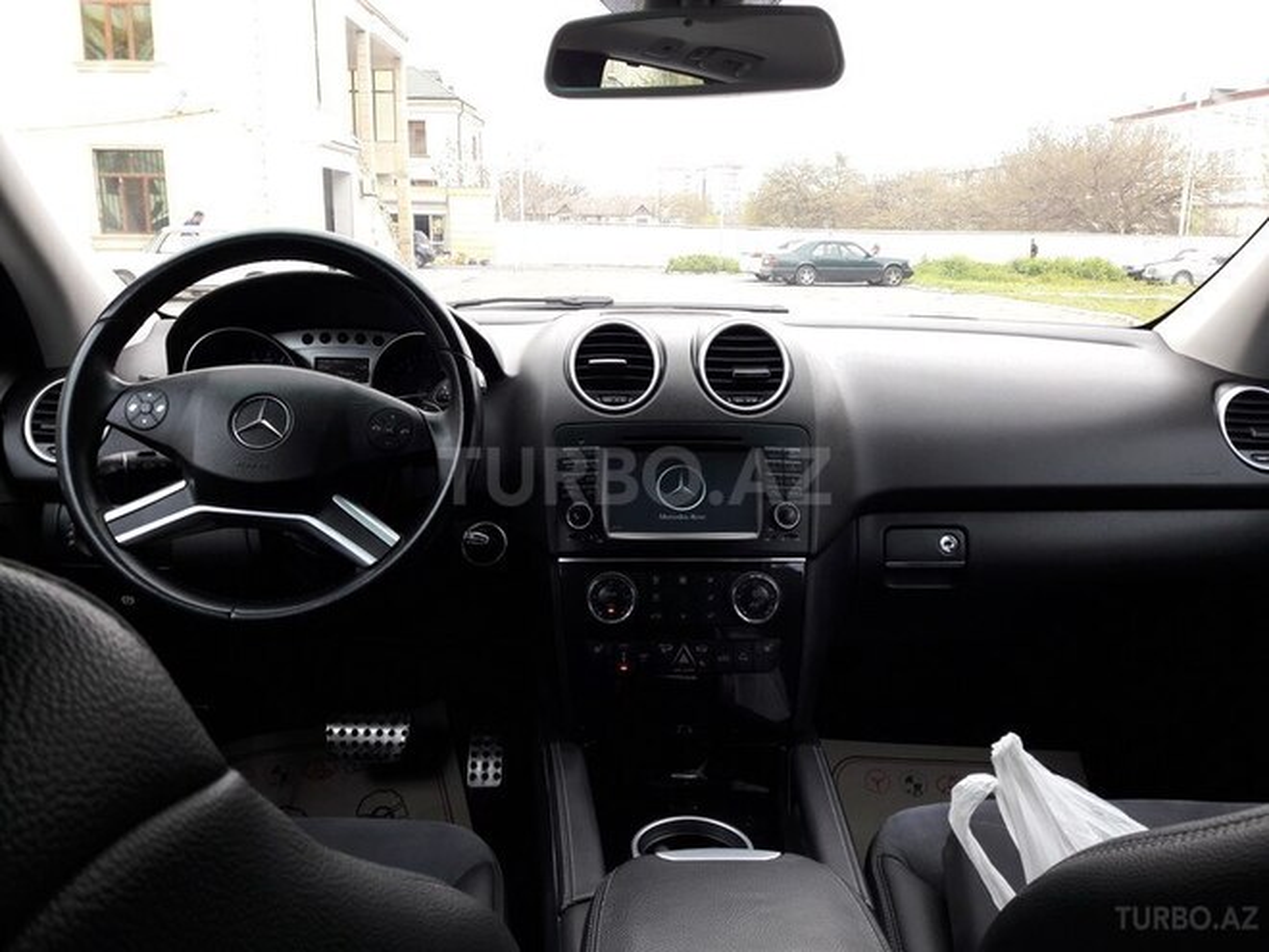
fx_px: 1026
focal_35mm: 28
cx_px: 634
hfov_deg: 63.4
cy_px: 476
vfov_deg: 49.7
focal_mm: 3.7
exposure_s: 1/100
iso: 50
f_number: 1.9
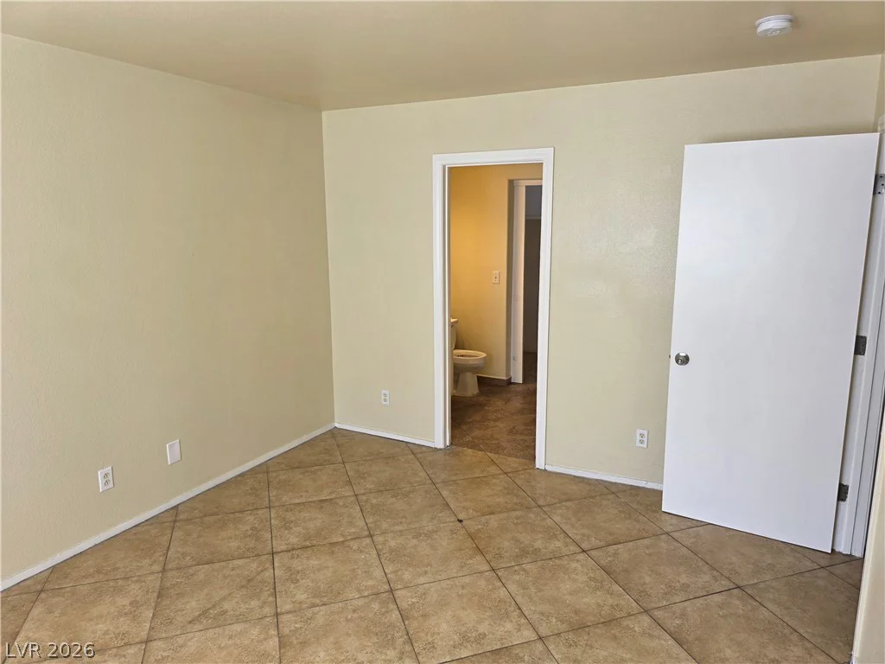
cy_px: 332
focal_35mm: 23
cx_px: 442
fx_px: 588
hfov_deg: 73.9
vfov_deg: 58.9
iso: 50
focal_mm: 6.3
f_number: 1.7
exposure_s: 1/120
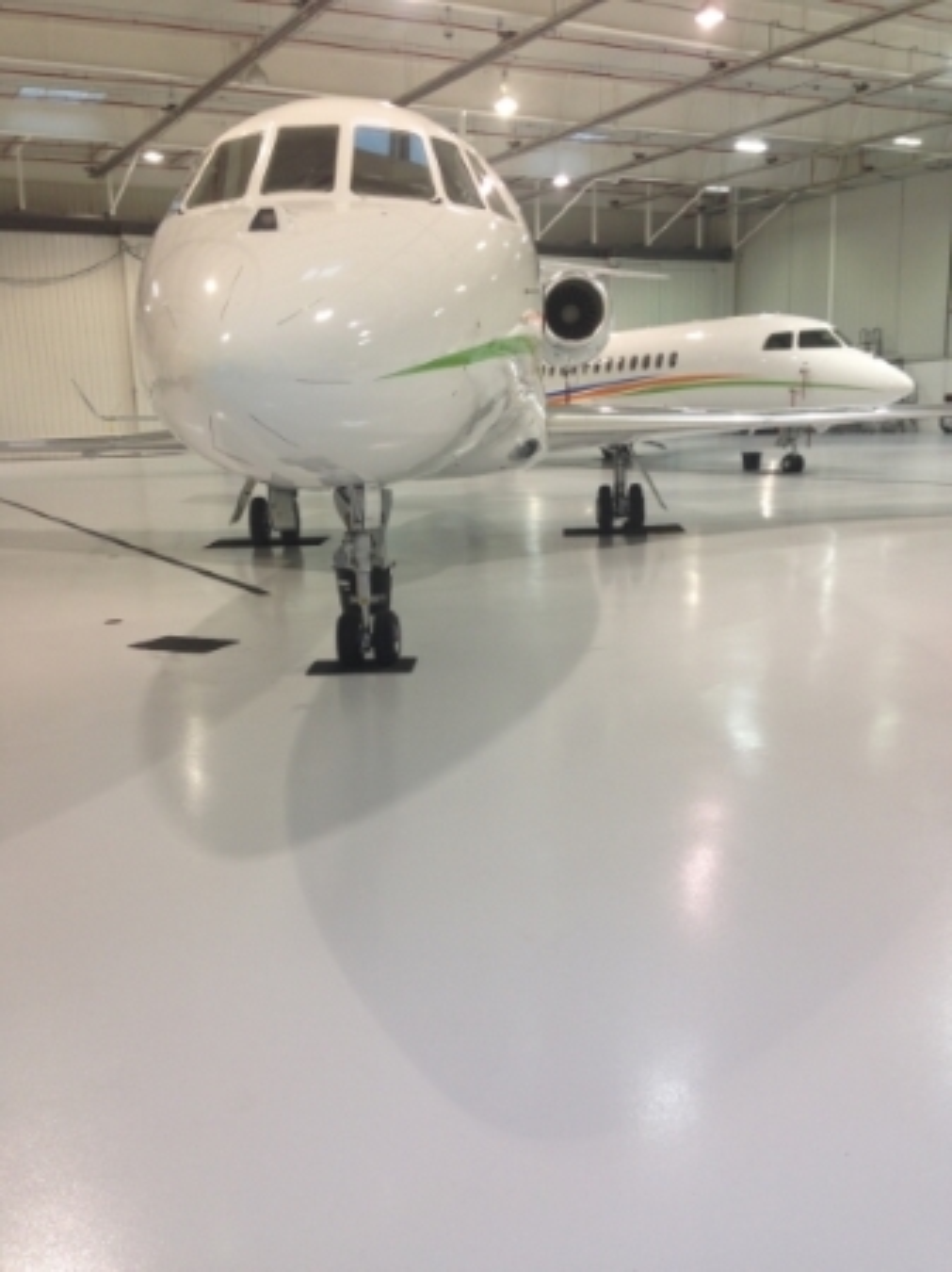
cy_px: 636
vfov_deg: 55.4
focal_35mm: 33
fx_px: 1211
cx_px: 476
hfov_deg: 42.9
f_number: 2.4
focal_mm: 4.12
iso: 50
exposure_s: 1/30
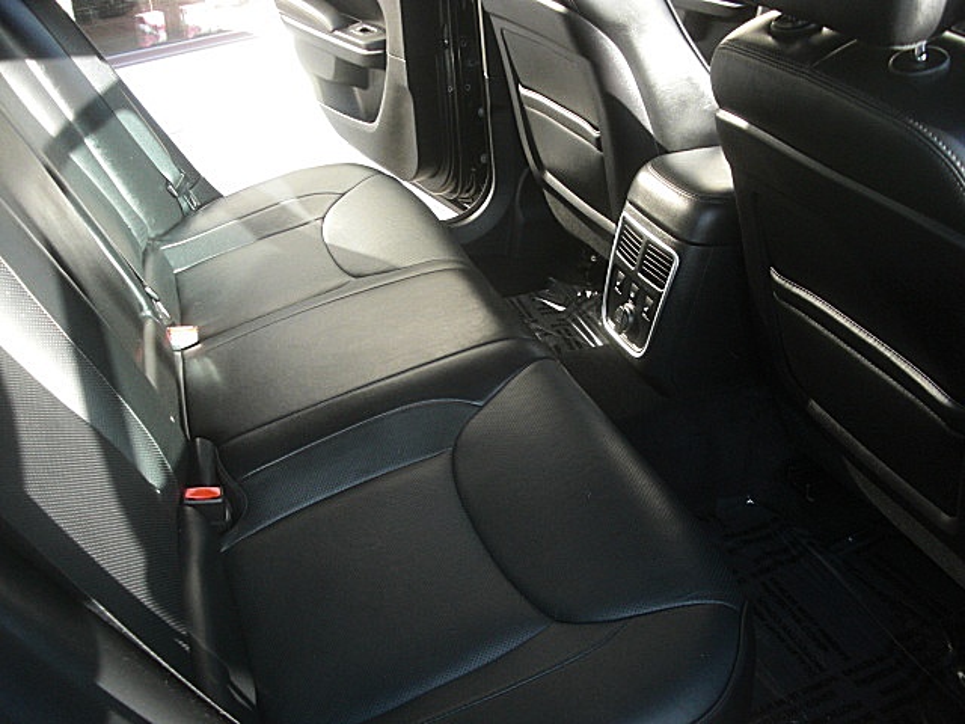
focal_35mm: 36
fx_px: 1004
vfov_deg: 39.7
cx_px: 482
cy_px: 362
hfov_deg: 51.4
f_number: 2.8
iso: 200
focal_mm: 6.3
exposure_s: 1/125
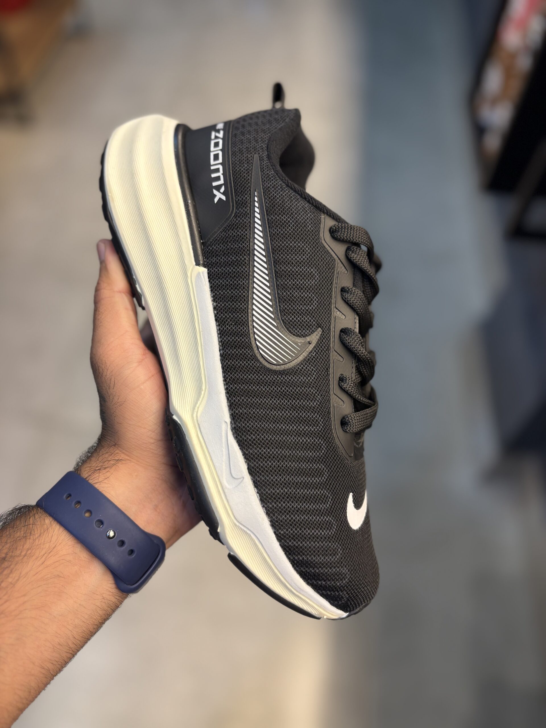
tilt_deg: -53.8
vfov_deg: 67.3
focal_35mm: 26
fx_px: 547
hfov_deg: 53.1
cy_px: 364
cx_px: 273
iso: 80
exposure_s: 1/60
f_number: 1.6
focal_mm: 5.96
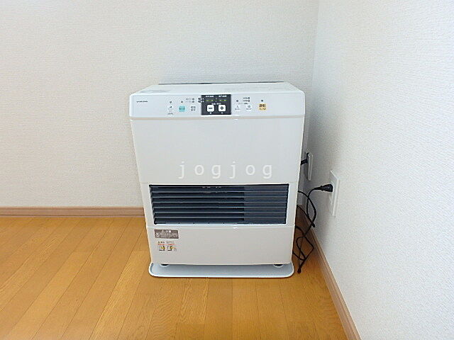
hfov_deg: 79.0
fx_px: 275
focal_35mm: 21
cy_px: 170
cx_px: 227
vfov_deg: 63.4
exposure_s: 1/30
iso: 320
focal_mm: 3.7
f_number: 3.5
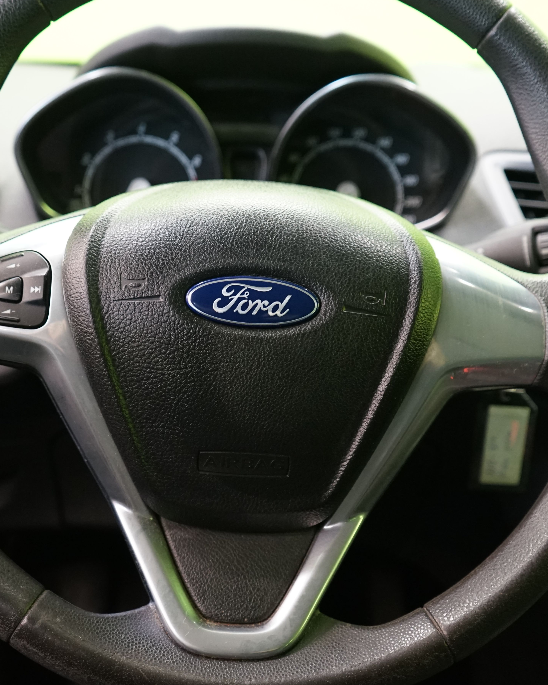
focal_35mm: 47
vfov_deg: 39.5
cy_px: 309
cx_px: 259
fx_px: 953
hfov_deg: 32.1
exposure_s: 1/20
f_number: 4
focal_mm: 30
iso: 2000
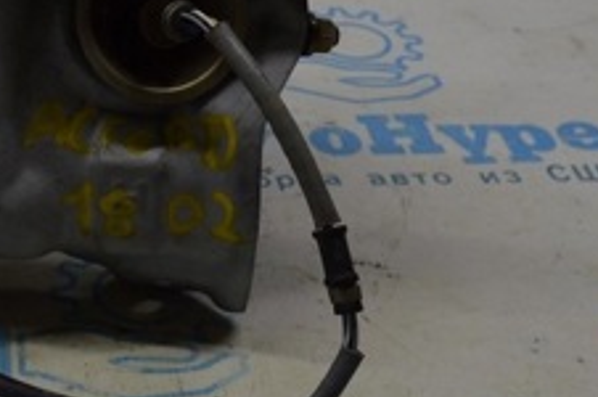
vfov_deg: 15.9
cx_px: -85
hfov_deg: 22.4
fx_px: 1410
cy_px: 78
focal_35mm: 85
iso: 400
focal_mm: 20
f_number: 5.6
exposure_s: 1/100
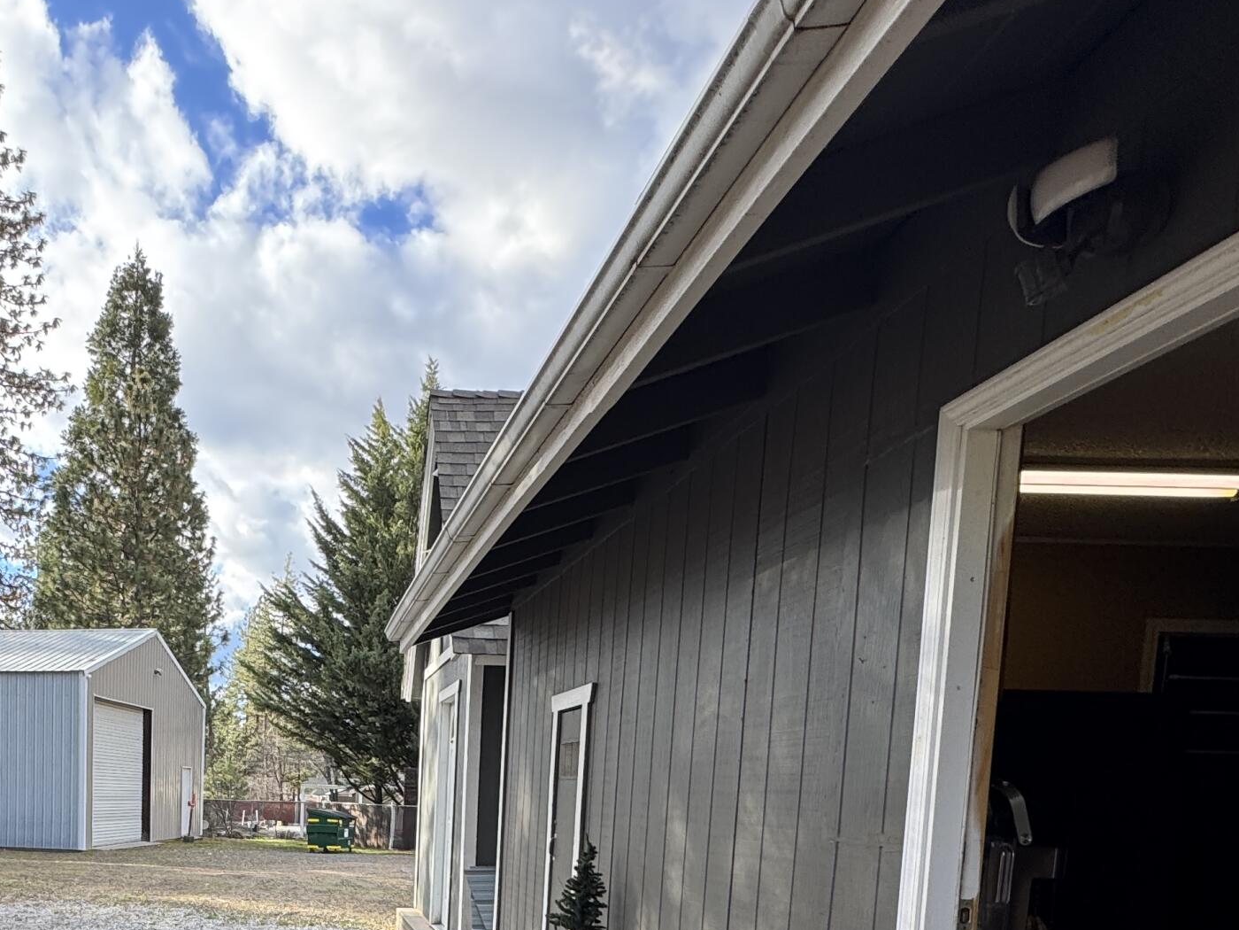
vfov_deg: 41.8
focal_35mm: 30
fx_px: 1074
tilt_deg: -3.8
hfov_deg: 55.8
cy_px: 890
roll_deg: -1.4
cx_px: 251
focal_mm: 2.22
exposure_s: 1/175
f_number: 2.2
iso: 40
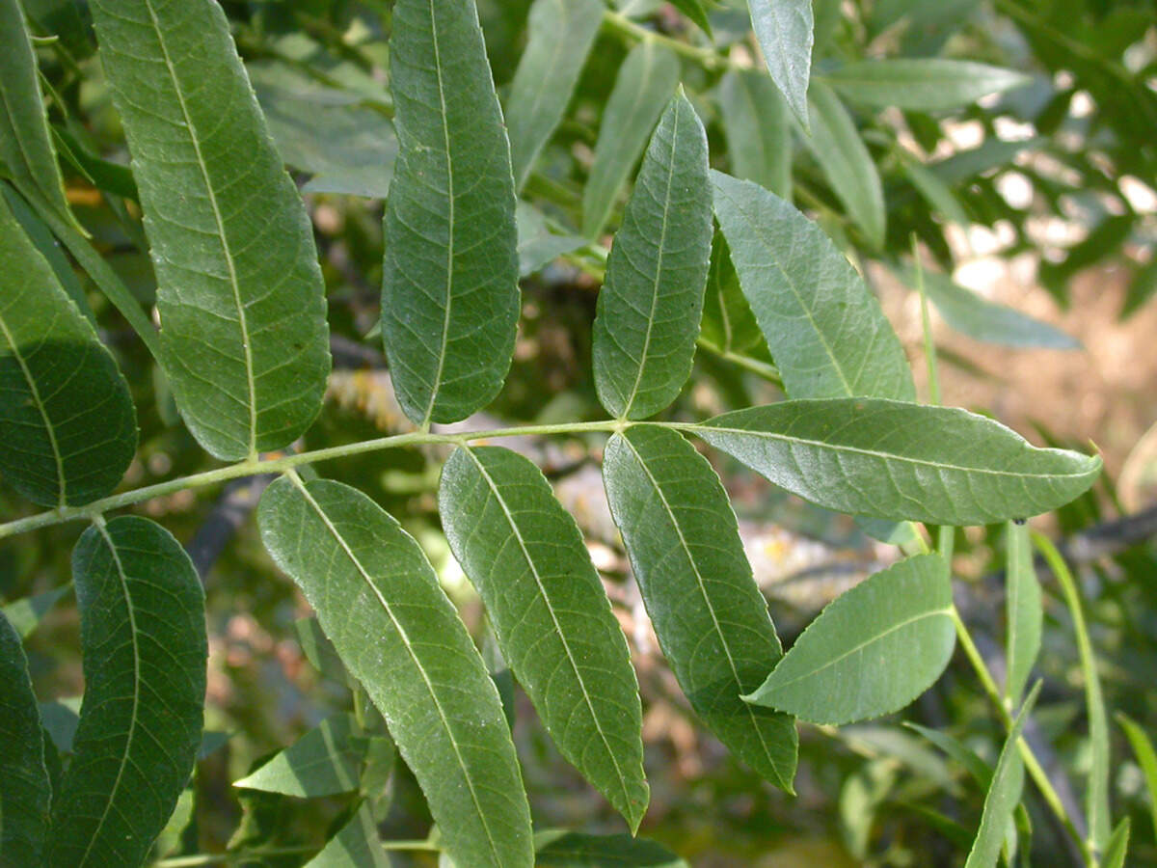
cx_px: 578
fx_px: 1537
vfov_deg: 31.5
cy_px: 434
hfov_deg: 41.2
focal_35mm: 46
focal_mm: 9.6
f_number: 2.8
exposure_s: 1/125
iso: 100
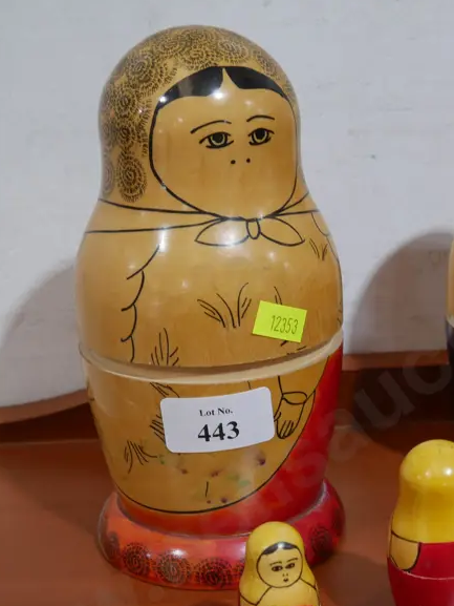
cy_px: 395
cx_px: 391
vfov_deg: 27.3
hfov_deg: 20.4
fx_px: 1241
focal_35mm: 71
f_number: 4.5
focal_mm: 20
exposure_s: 1/60
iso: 500
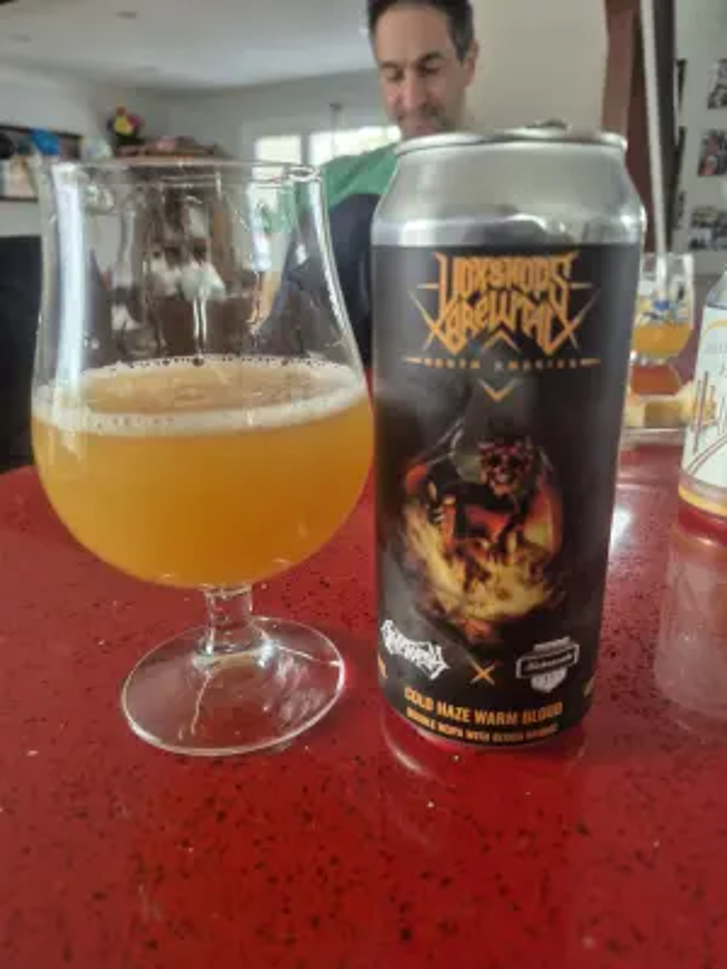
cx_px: 364
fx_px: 644
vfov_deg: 73.9
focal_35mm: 23
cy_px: 484
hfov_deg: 58.9
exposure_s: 1/120
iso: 250
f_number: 1.8
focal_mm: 5.4
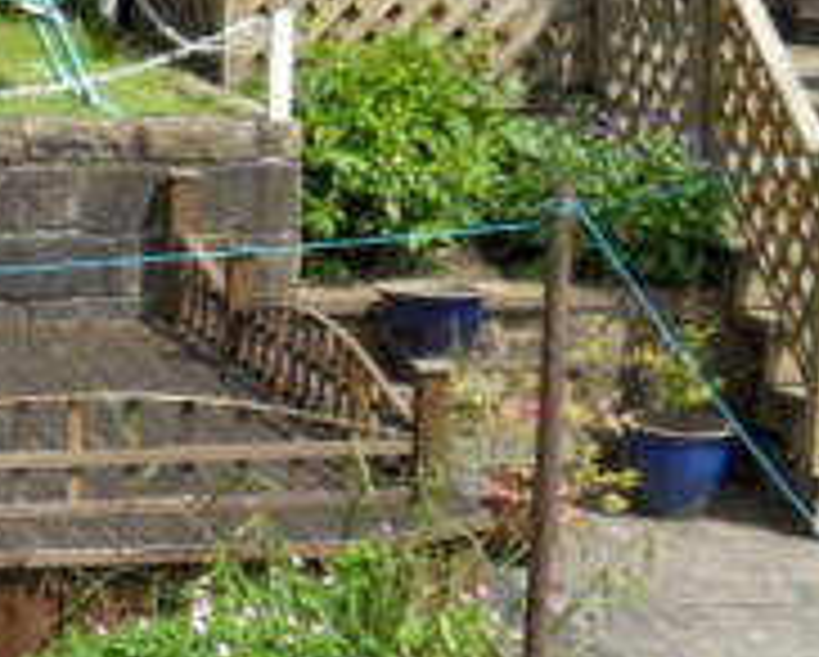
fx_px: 3785
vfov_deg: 9.9
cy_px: 250
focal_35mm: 156
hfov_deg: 11.8
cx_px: -416
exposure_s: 1/500
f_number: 3.8
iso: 80
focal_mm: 8.2
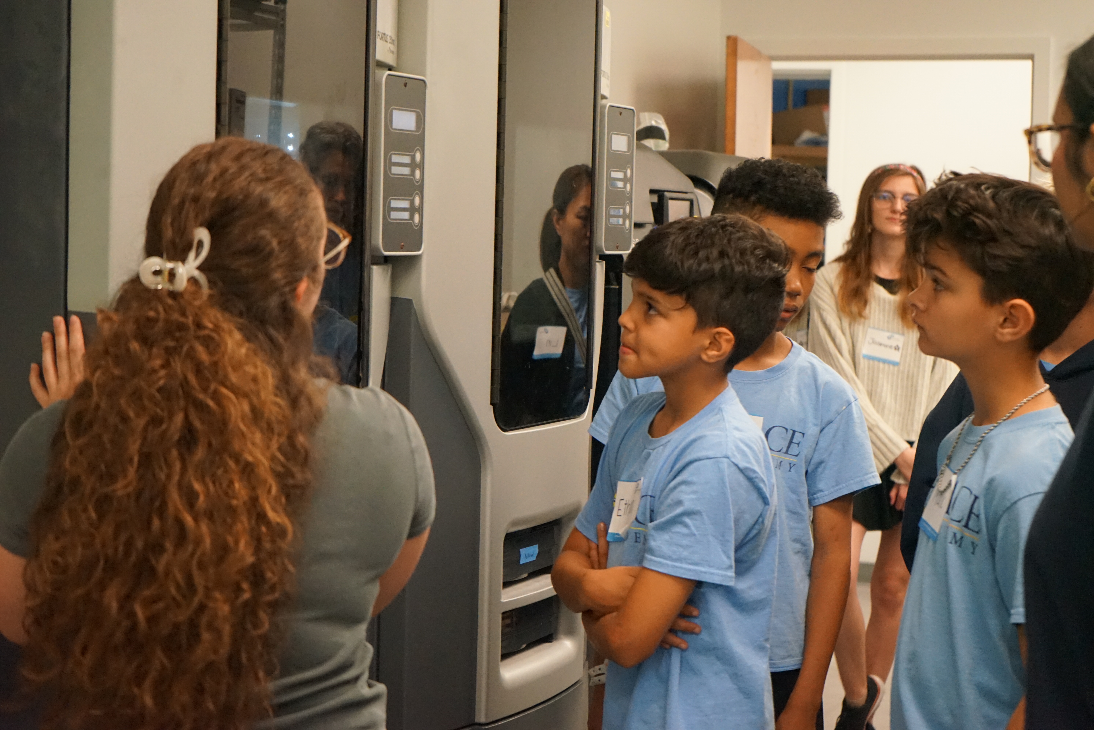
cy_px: 365
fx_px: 2127
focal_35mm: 70
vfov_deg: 19.5
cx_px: 547
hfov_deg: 28.8
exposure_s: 1/160
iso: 6400
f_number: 5.6
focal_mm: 70
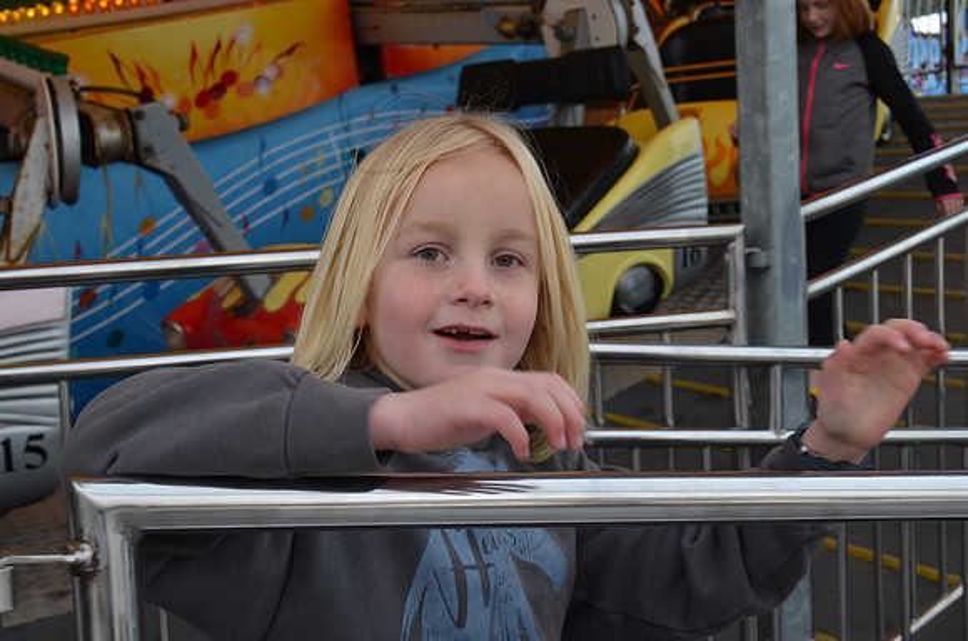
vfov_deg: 25.6
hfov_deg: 37.9
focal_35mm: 52
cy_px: 320
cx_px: 484
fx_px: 1409
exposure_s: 1/250
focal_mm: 35
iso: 200
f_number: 8
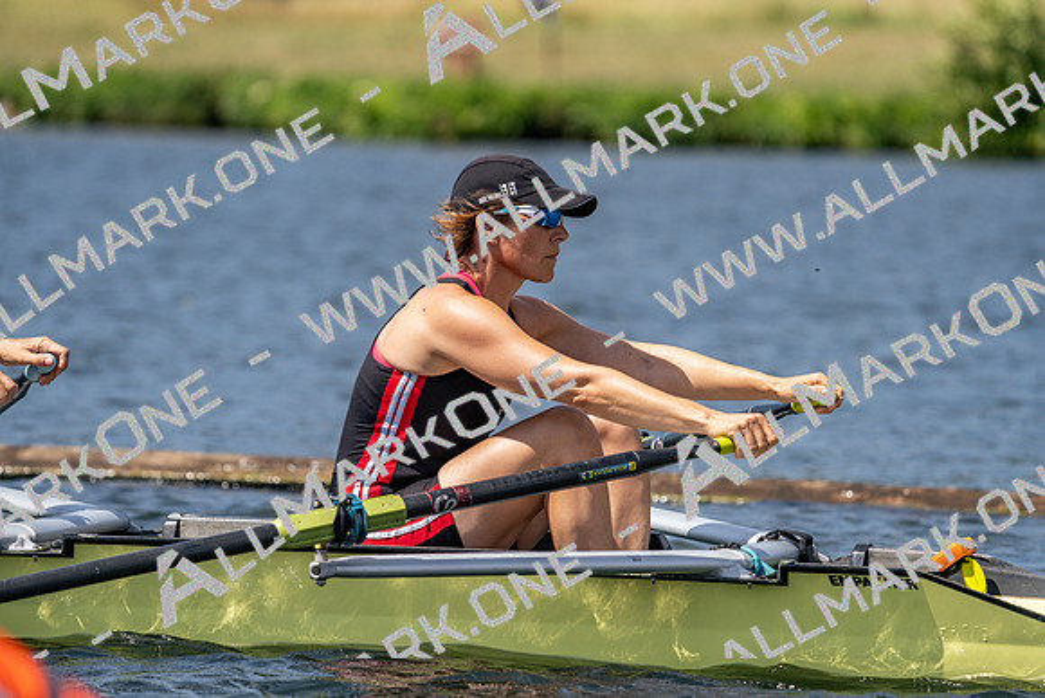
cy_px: 349
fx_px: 11091
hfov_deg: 5.4
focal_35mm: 382
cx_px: 522
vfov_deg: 3.6
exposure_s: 1/2000
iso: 250
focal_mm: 382
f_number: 6.3
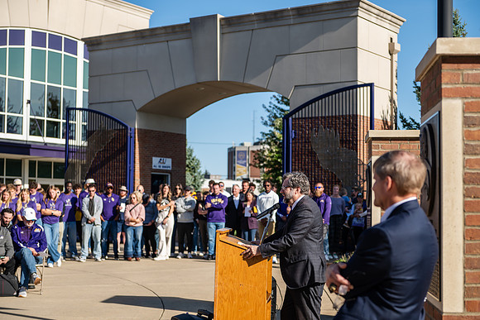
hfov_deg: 32.4
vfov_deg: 21.9
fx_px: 827
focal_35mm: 62
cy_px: 160
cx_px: 240
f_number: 3.5
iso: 80
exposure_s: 1/640
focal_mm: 62
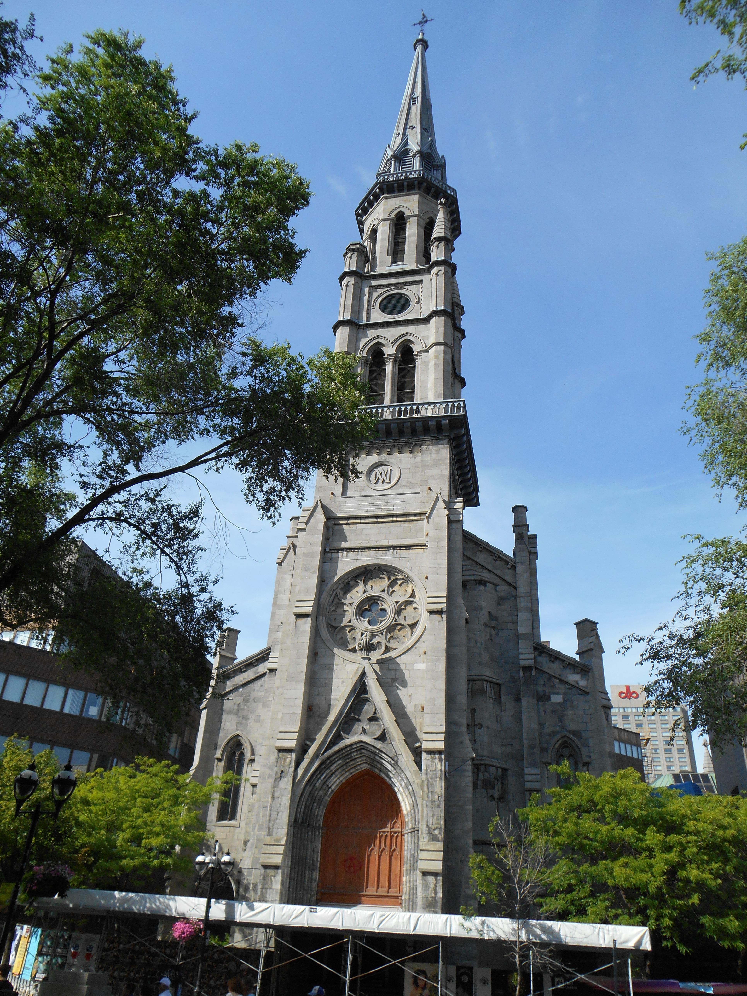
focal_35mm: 26
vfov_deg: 67.3
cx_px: 374
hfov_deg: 53.1
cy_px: 498
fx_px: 748
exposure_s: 1/800
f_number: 3.4
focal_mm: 4.7
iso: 80
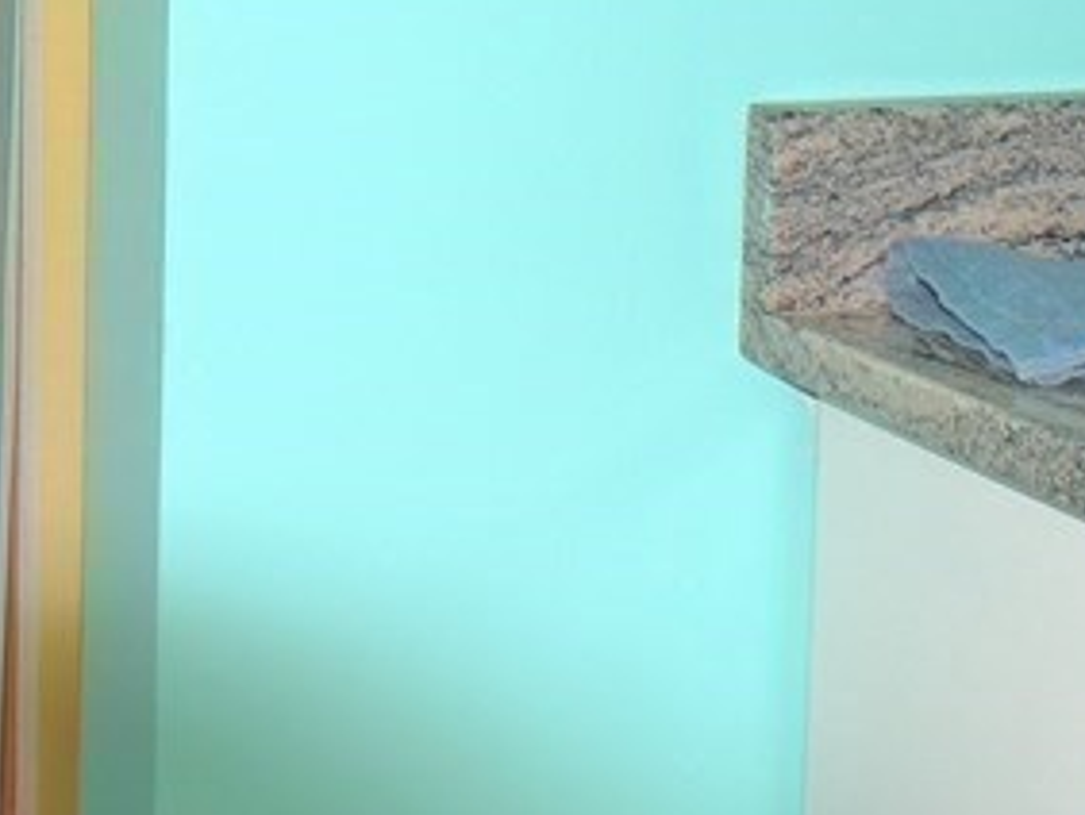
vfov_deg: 11.3
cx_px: -219
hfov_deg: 15.0
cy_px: -292
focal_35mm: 127
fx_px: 3984
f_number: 3.3
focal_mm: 6.2
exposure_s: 1/30
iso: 200
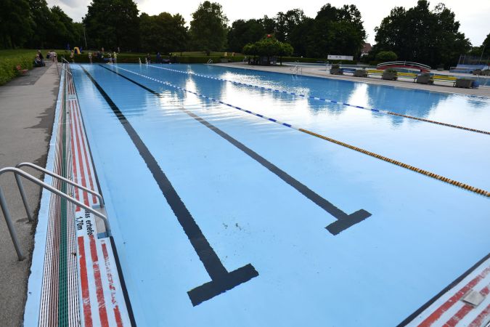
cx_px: 245
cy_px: 164
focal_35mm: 20
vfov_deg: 61.9
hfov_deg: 84.0
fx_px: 272
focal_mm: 20
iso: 64
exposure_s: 1/250
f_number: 2.8
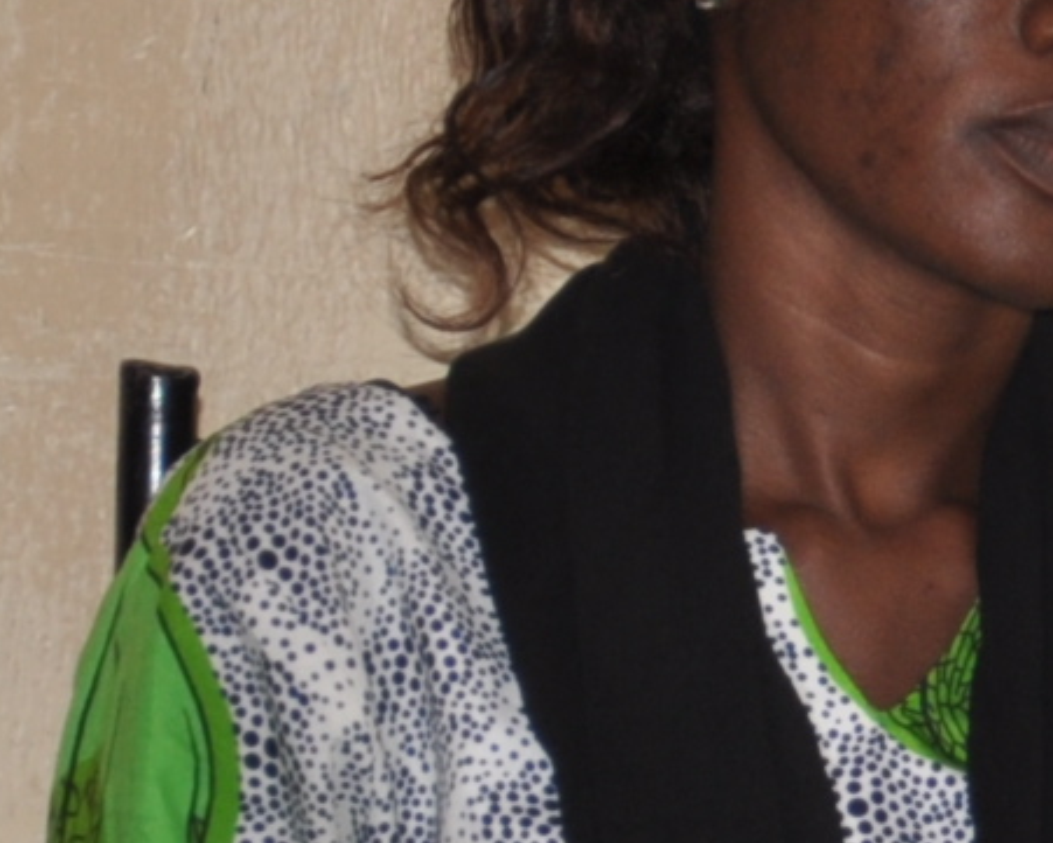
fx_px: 15617
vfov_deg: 3.1
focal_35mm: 501
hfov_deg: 3.8
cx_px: 1683
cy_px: 759
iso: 200
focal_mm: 50
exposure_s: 1/60
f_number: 5
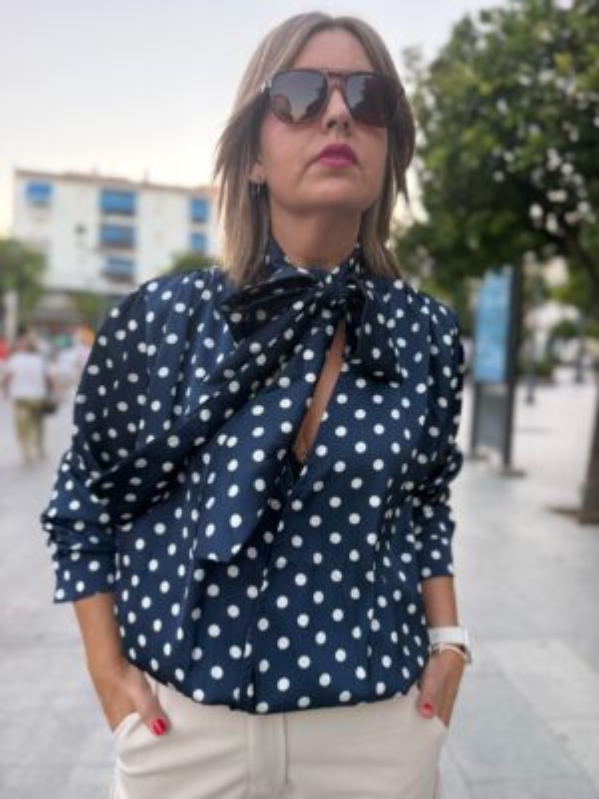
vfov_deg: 71.6
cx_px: 300
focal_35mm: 24
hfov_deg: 56.8
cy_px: 400
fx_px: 554
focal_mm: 6.76
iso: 200
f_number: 1.78
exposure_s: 1/191
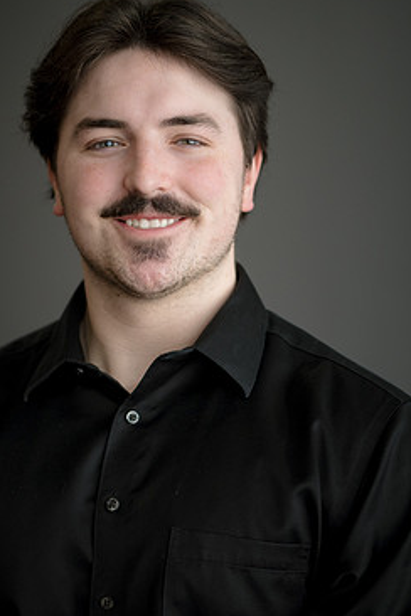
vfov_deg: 15.9
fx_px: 2209
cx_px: 168
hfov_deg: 10.6
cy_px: 300
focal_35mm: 129
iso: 1000
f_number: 3.2
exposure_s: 1/160
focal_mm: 105
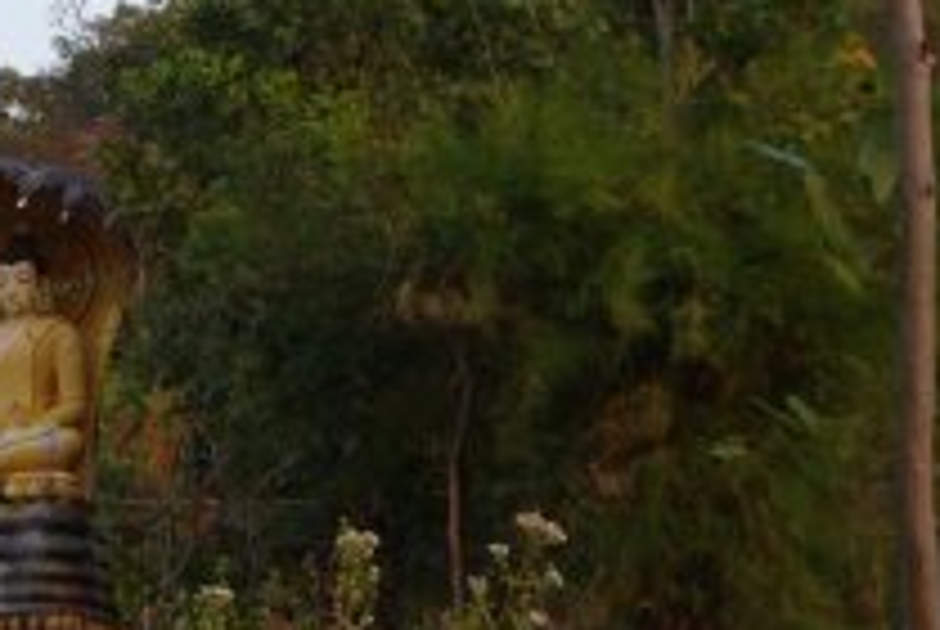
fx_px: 3896
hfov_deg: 13.5
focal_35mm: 149
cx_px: -49
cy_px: -58
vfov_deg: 9.2
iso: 100
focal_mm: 34
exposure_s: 1/125
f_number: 3.5
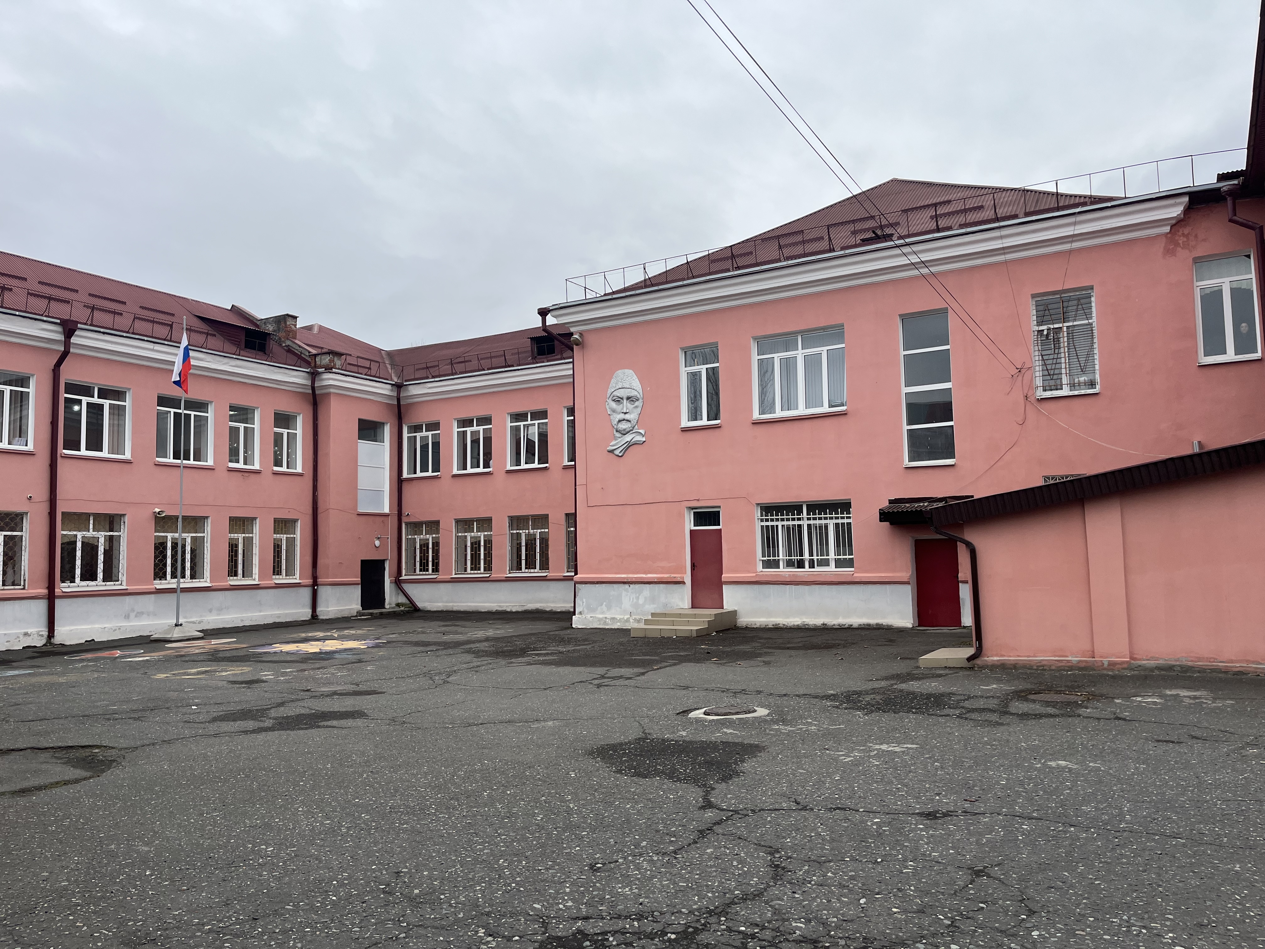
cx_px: 632
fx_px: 950
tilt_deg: +4.8
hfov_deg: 67.3
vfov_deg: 53.1
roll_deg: +1.2
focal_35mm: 26
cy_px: 474
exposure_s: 1/891
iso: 50
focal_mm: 5.1
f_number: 1.6
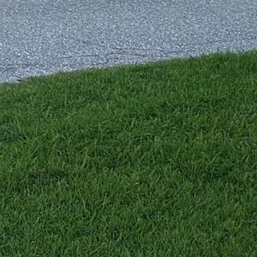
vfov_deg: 14.2
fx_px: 932
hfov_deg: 13.5
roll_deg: +0.6
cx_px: -252
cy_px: -176
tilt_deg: +1.9
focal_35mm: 111
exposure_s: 1/857
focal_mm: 6.86
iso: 80
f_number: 1.78
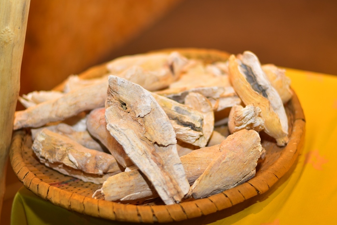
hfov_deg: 33.4
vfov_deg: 22.6
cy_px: 135
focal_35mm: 60
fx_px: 562
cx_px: 172
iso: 100
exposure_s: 1/200
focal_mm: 50
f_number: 1.8
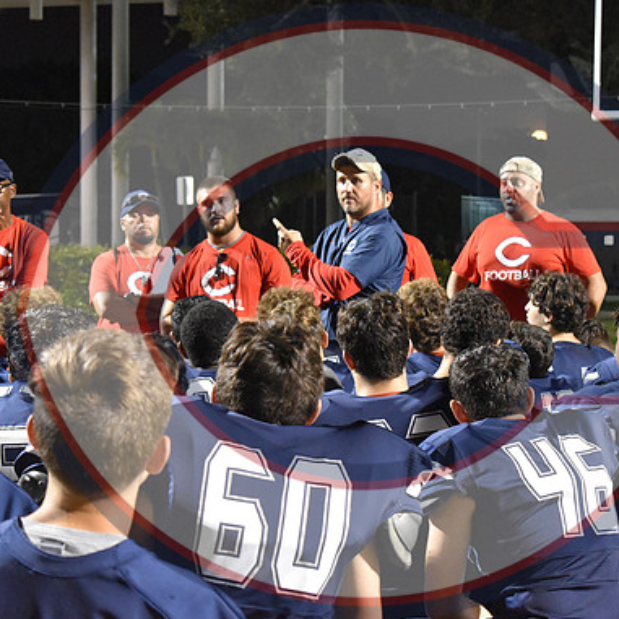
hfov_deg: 16.3
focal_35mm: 107
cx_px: 357
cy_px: 313
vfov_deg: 16.3
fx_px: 2158
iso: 6400
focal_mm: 55
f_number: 5.6
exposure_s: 1/60
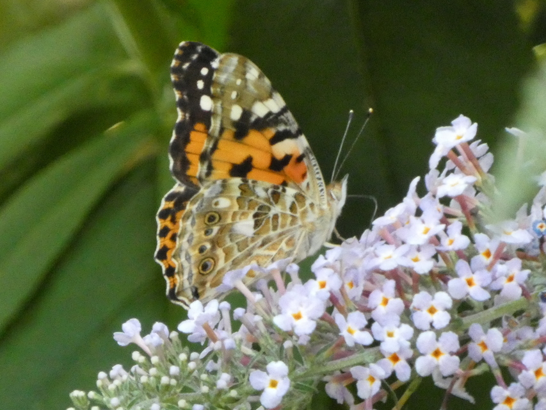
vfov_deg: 1.5
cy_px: 205
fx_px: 15397
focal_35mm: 976
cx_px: 273
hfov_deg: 2.0
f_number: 5.6
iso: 1600
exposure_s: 1/100
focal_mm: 174.8
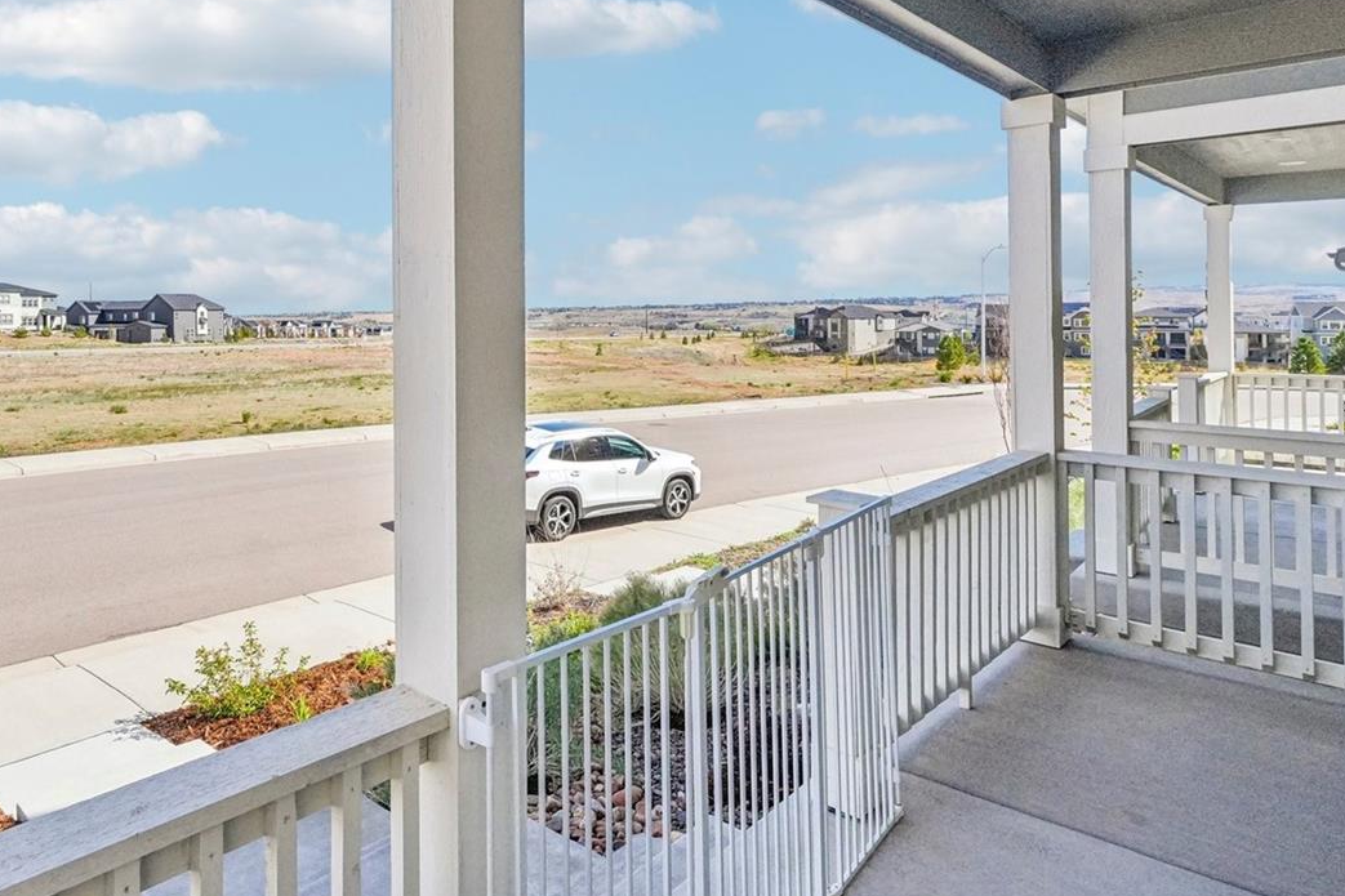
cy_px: 302
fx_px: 859
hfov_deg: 74.1
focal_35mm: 23
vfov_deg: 54.0
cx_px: 466
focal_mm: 10
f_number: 8
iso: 800
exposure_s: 1/2500
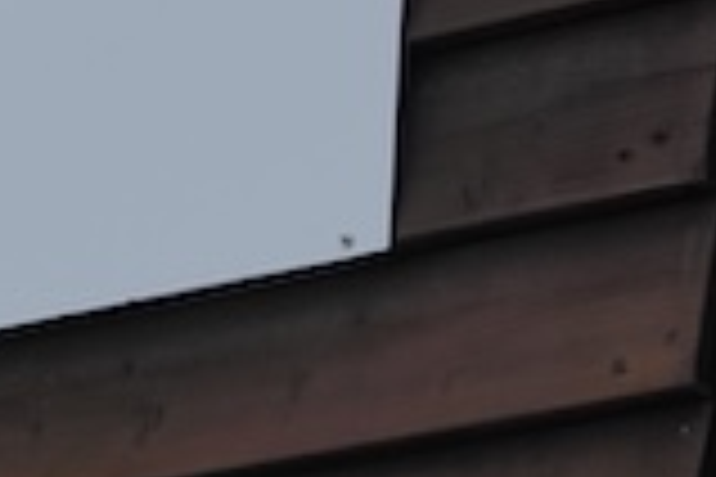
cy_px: -443
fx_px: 8313
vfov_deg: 3.3
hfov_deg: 4.9
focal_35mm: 418
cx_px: -455
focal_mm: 38.04
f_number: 4
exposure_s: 1/640
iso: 100
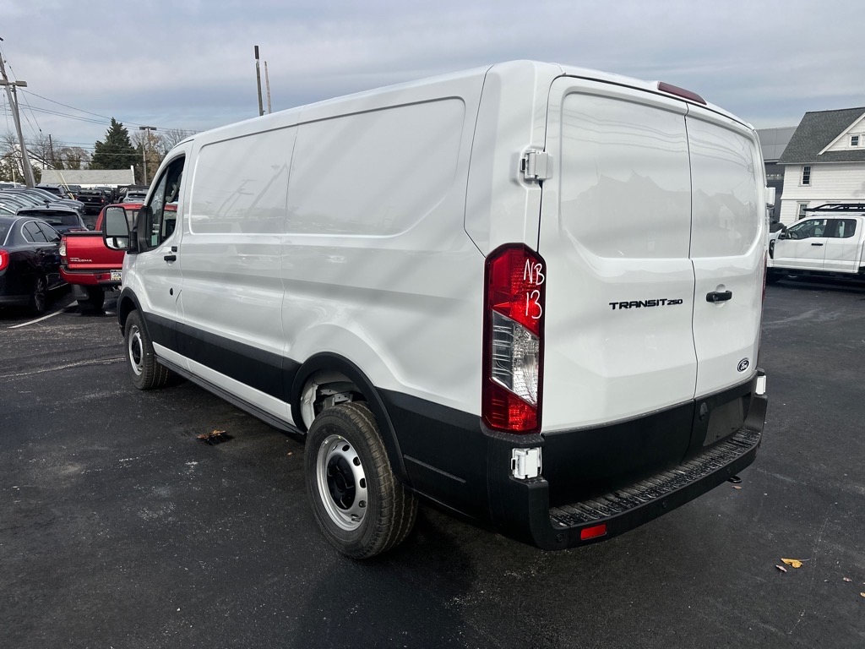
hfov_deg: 71.6
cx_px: 432
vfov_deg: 56.8
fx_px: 600
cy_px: 324
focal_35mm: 24
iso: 80
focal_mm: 6.86
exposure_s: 1/6623
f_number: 1.78
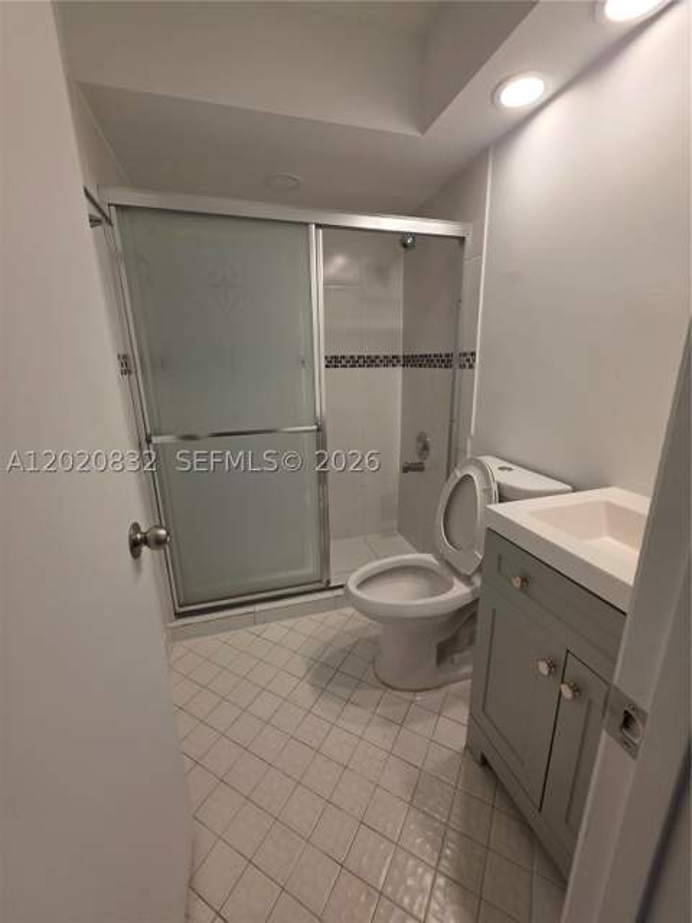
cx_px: 346
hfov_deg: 89.9
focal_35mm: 13
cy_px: 462
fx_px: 347
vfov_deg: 106.2
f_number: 1.9
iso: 32
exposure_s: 1/120
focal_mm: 2.2
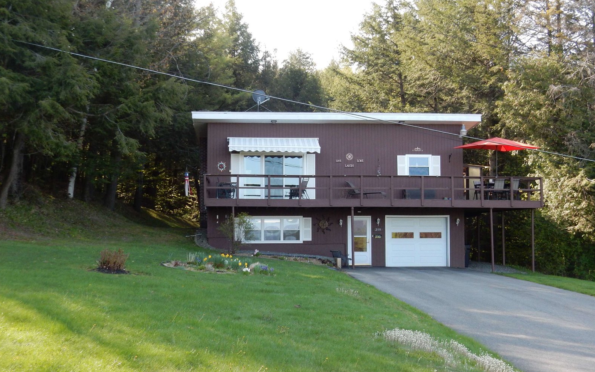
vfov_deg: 28.0
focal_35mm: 46
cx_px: 296
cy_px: 188
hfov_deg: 43.5
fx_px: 746
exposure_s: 1/250
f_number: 4.2
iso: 220
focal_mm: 7.6
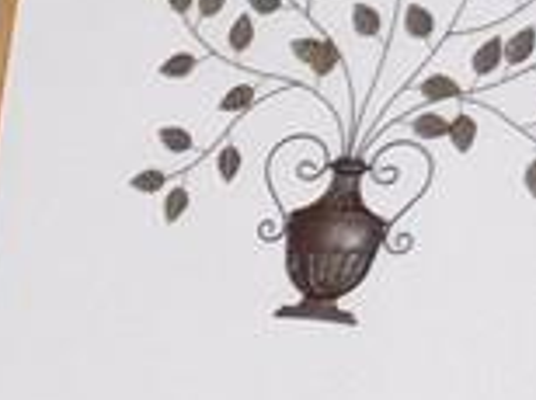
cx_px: -804
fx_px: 2365
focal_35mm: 153
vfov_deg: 8.7
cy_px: 977
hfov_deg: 10.8
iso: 250
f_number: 3
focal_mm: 4
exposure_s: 1/30
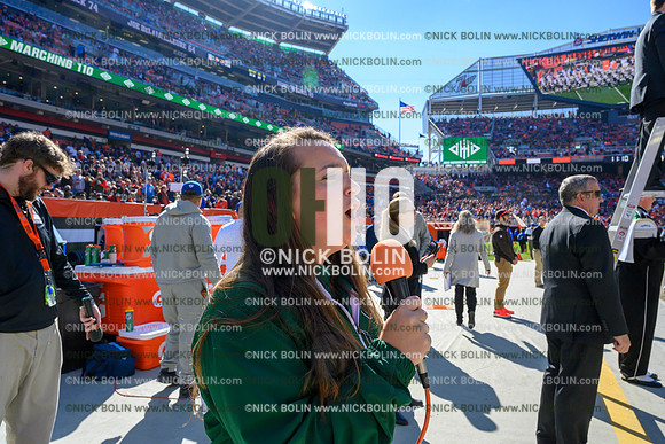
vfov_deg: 53.2
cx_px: 332
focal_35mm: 24
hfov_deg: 73.7
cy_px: 222
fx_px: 443
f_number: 8
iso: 1000
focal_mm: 24
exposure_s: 1/2000
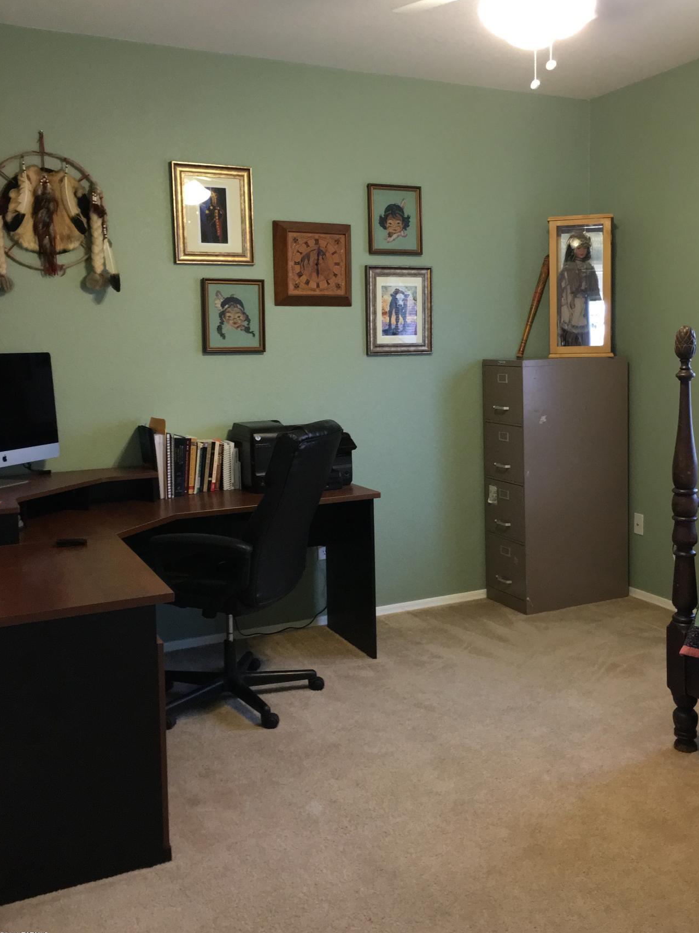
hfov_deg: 41.7
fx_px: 916
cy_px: 423
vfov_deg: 53.9
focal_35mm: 34
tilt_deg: -4.3
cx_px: 406
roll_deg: +0.9
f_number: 2.2
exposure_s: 1/30
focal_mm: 4.15
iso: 200
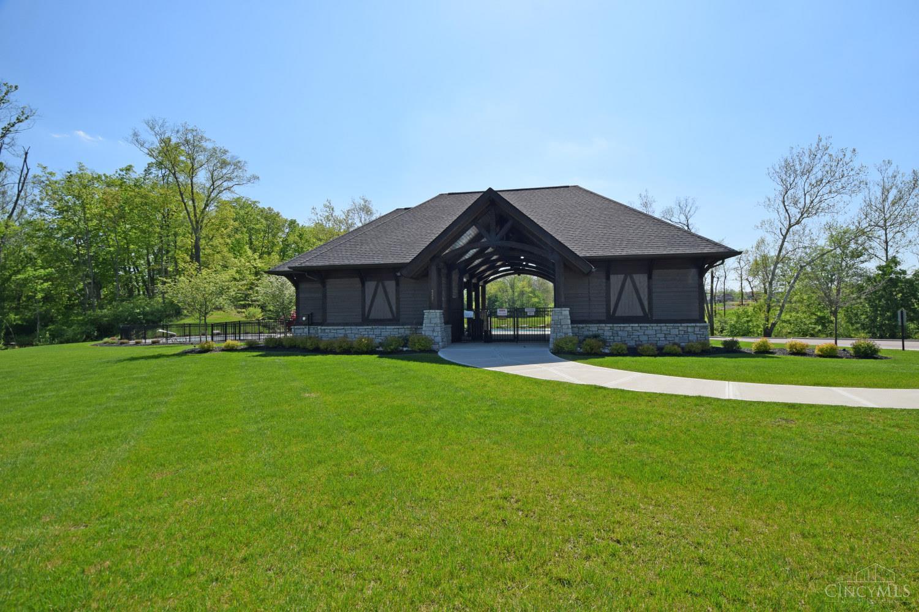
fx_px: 383
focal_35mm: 15
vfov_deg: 77.3
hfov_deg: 100.4
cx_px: 460
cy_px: 306
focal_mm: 10
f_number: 10
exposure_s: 1/400
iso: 200
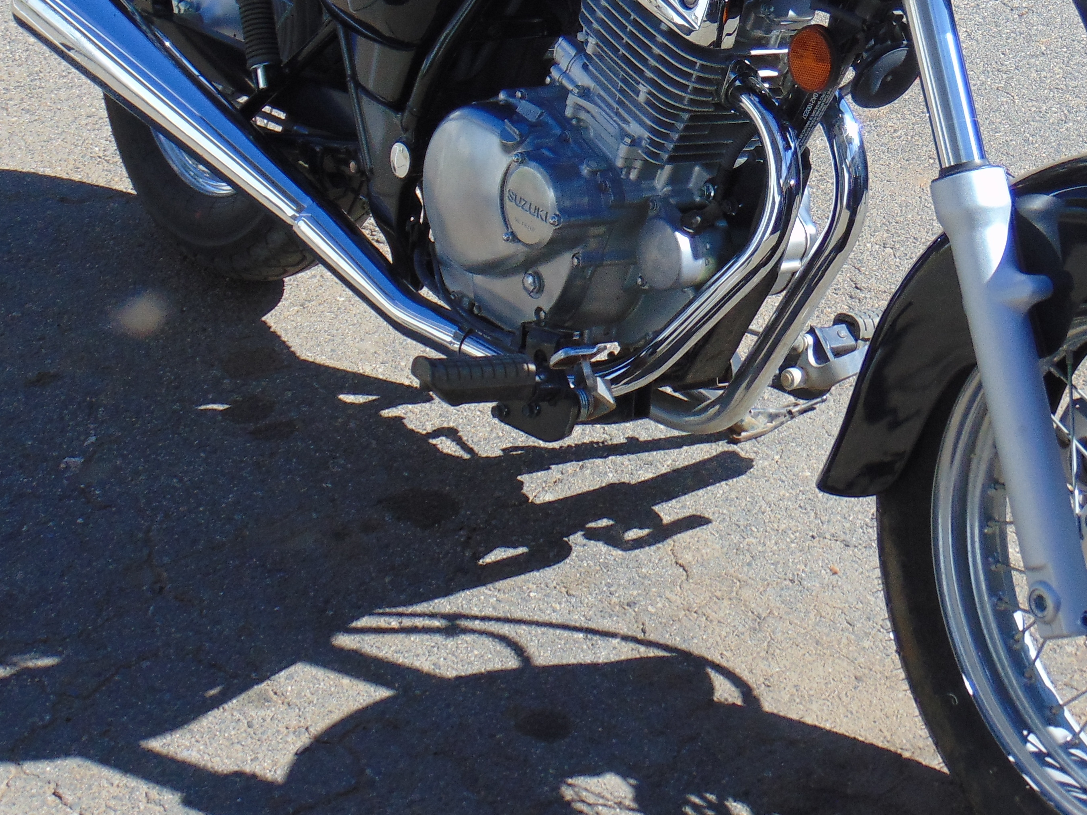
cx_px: 666
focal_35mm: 80
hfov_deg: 24.4
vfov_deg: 18.3
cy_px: 200
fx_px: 2512
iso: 80
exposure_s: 1/640
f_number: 3.3
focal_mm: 7.6
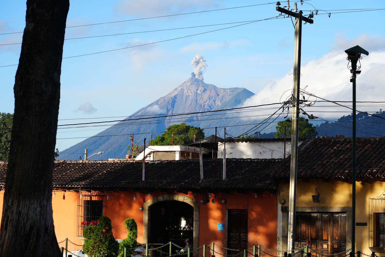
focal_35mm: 104
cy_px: 128
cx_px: 192
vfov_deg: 13.2
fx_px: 1112
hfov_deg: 19.6
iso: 100
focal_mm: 104
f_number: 5.6
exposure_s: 1/200
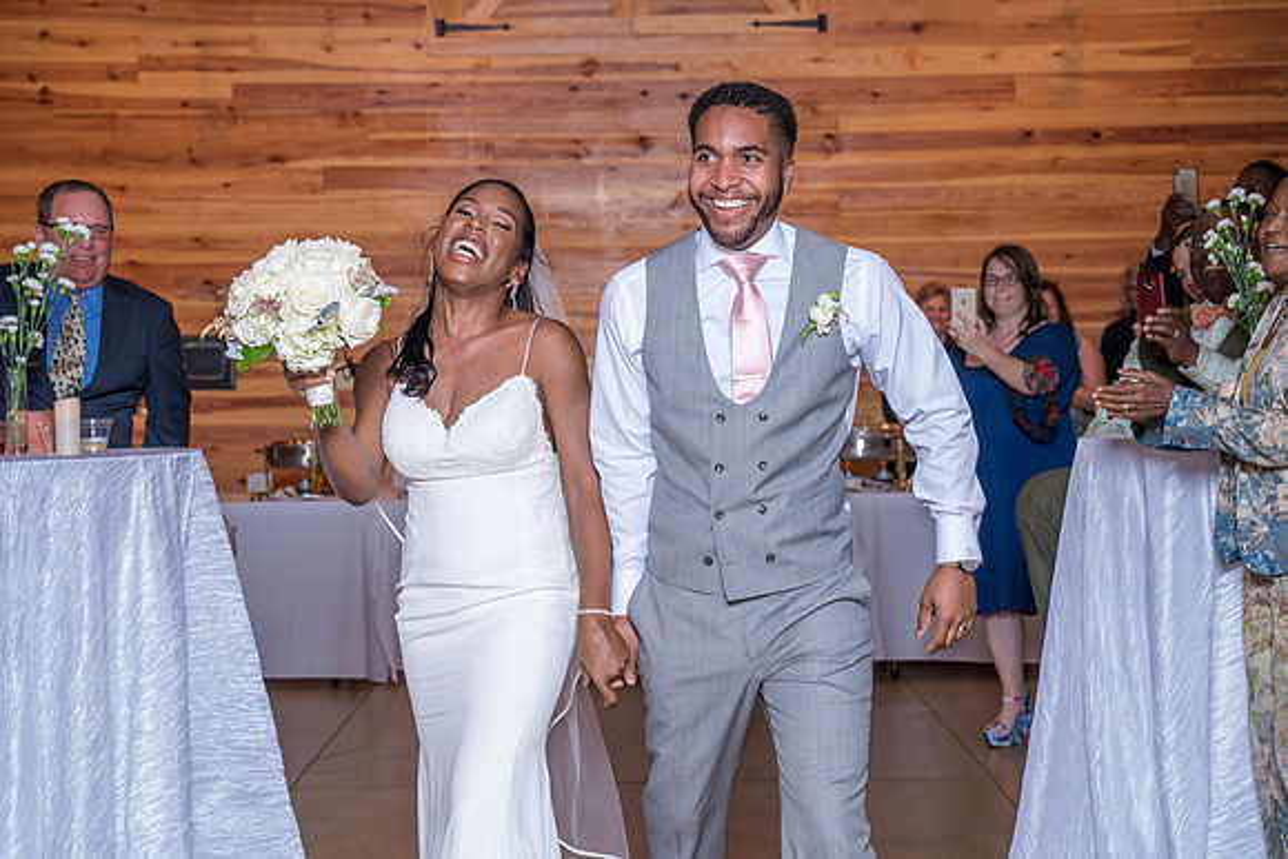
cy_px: 408
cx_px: 643
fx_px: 2340
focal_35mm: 65
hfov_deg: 30.8
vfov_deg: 20.8
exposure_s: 1/200
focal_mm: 52
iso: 2000
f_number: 4.5
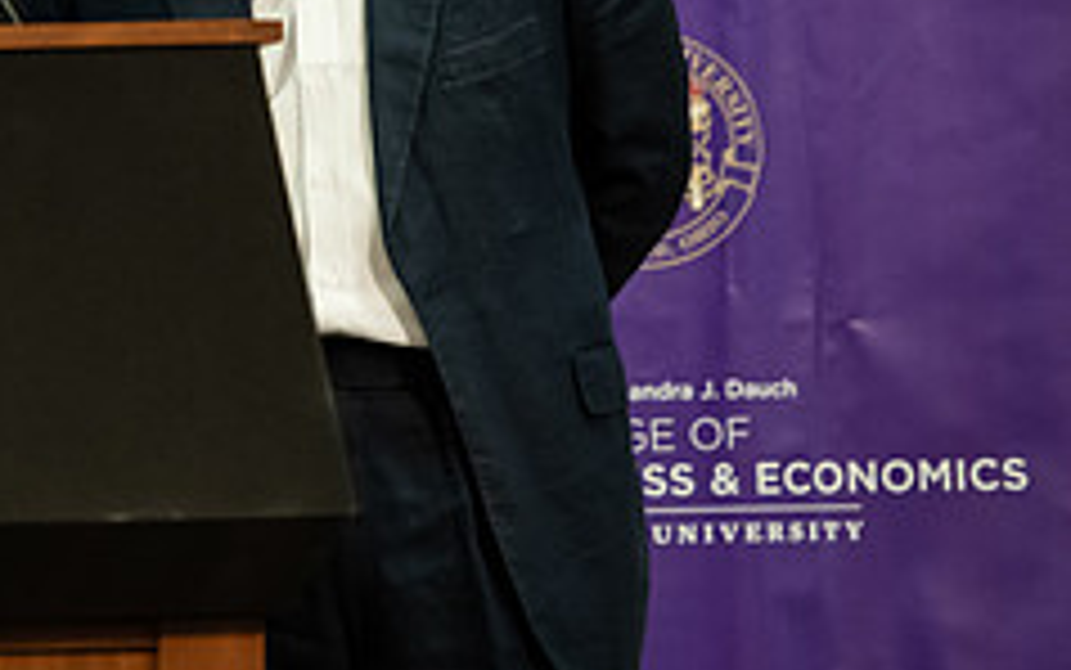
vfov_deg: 3.2
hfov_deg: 5.1
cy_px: -79
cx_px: -230
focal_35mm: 410
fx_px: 11973
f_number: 3.2
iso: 2000
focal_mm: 165
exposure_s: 1/200
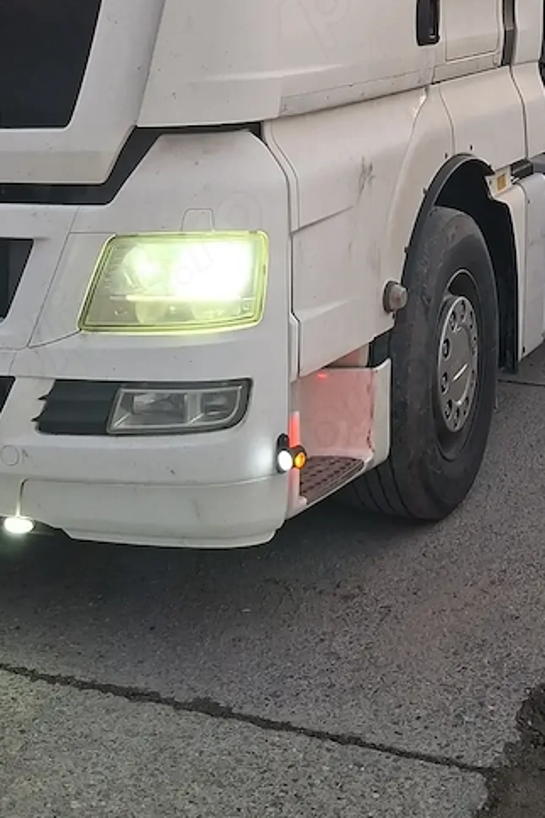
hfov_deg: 20.6
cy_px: -14
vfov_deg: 28.5
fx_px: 1499
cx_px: 278
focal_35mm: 66
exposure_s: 1/50
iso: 200
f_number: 1.8
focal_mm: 5.54
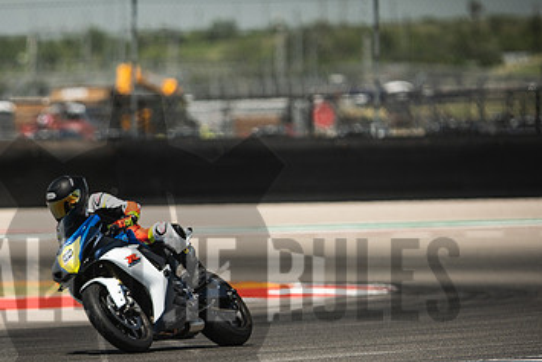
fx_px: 7380
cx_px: 137
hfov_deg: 4.2
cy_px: 282
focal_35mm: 490
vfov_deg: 2.8
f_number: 2.5
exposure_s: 1/2000
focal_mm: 200
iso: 160
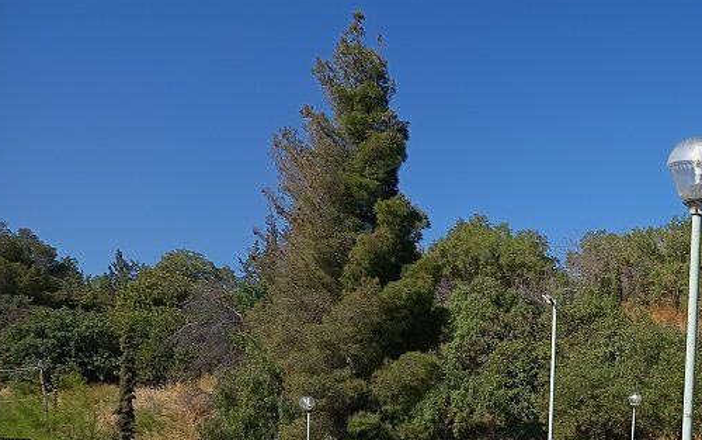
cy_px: 512
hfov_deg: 29.2
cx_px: 827
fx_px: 1168
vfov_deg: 20.1
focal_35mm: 61
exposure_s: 1/786
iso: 52
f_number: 1.7
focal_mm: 5.24
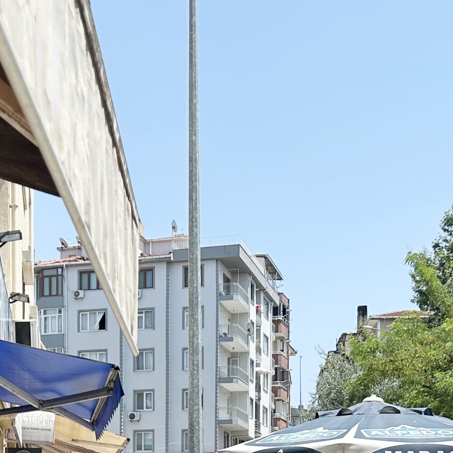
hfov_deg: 24.5
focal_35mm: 70
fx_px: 1036
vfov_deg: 23.1
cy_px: 508
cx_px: 155
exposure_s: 1/3968
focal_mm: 5.7
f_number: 1.5
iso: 50
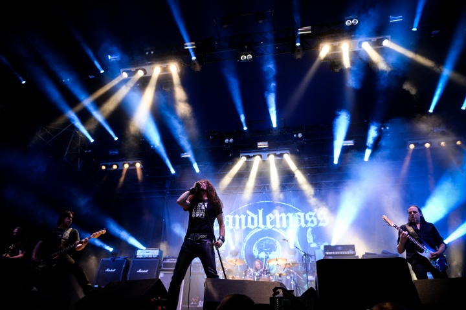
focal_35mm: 24
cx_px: 233
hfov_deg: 73.8
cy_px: 155
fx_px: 310
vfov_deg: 53.1
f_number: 2.8
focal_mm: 24
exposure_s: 1/125
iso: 1600
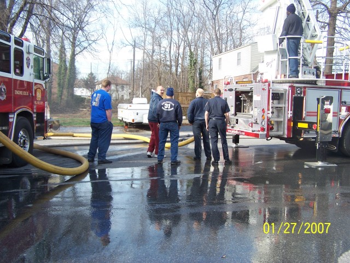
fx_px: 384
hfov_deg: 49.0
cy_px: 132
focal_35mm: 38
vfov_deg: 37.7
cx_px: 175
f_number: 2.8
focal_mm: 6.3
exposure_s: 1/250
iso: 80
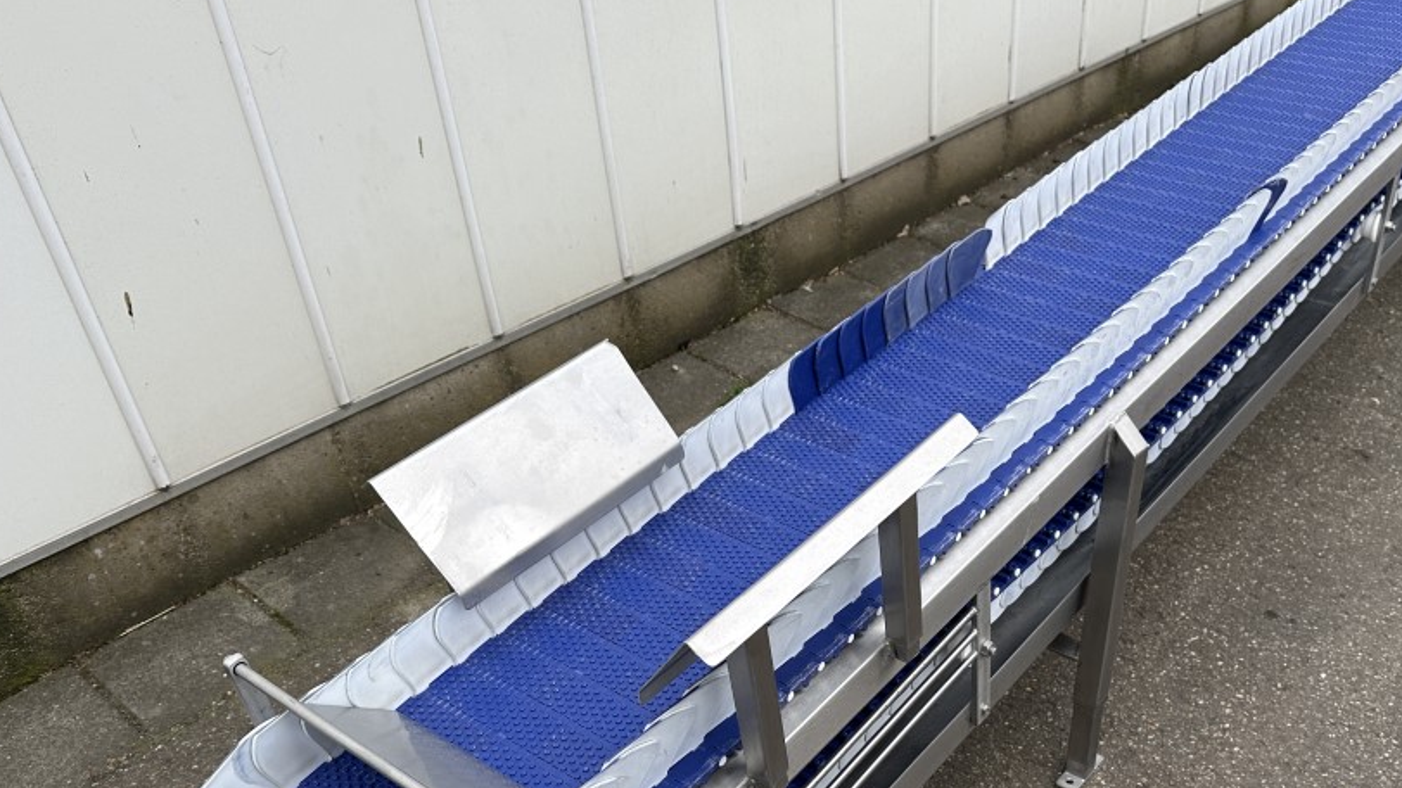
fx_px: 1227
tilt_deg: -35.8
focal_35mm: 33
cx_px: 833
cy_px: 608
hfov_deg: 59.1
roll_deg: +0.3
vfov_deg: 34.7
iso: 80
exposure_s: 1/309
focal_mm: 6.86
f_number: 1.78
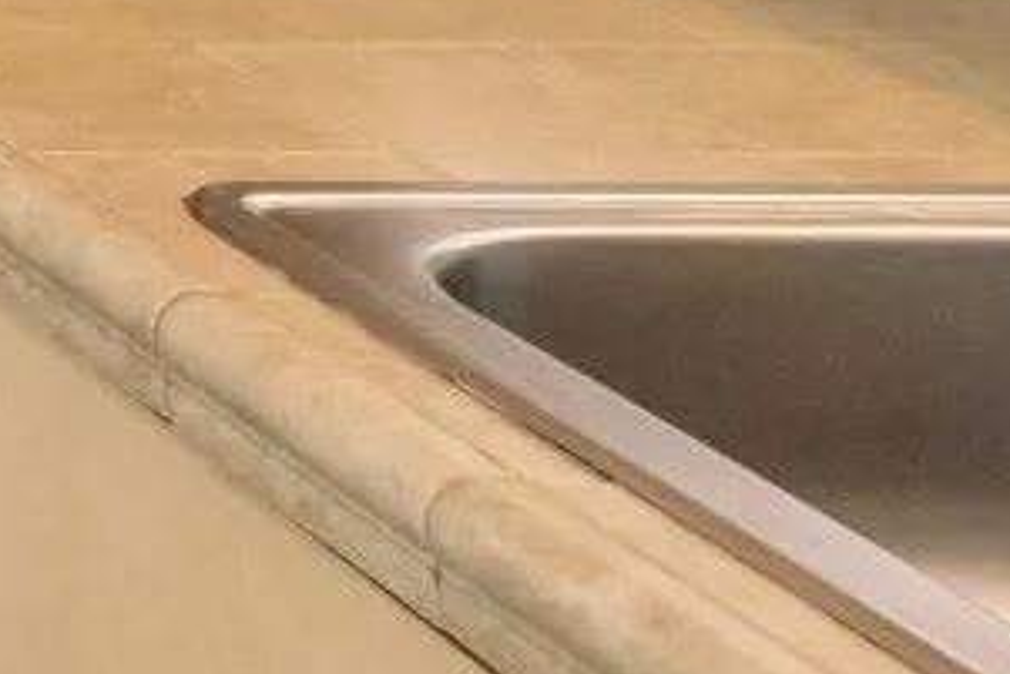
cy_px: -548
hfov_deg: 13.4
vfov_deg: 12.3
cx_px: -1540
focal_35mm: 102
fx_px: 2863
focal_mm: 10
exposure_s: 1/8
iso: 800
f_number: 8
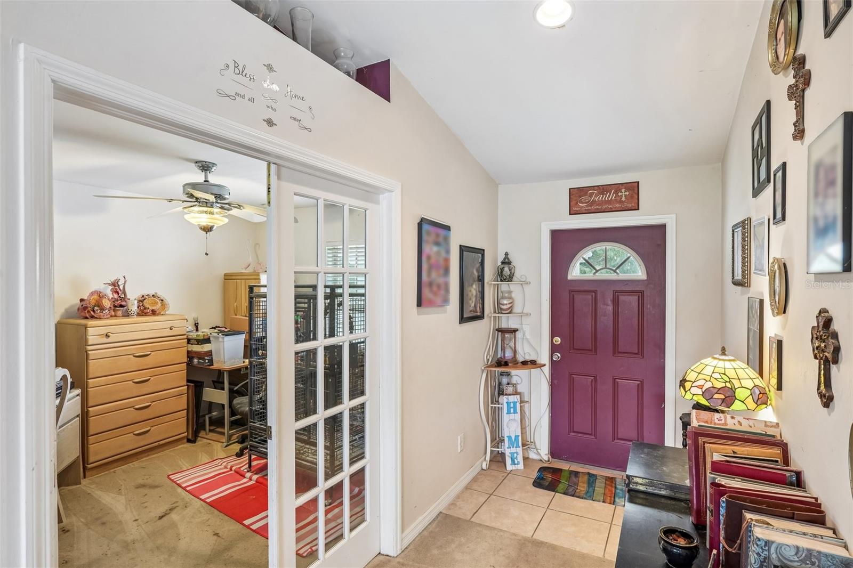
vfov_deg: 64.5
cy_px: 284
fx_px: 450
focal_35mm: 19
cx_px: 426
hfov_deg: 86.9
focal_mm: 19
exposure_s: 1/4
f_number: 8
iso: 400
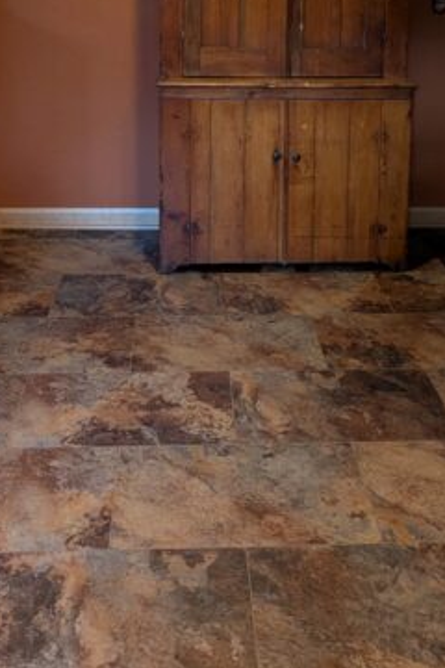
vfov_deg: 43.7
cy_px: -13
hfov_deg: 35.9
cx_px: 208
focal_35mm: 37
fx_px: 686
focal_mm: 2.35
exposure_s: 1/24
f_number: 2.2
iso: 116
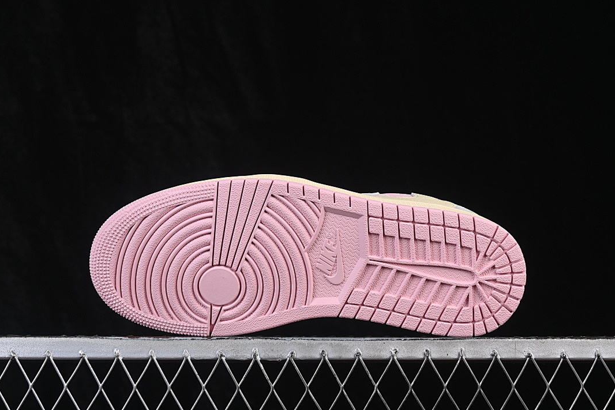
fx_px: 1298
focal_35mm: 76
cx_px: 306
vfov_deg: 18.0
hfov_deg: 26.6
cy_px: 207
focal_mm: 50
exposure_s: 1/80
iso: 160
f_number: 8
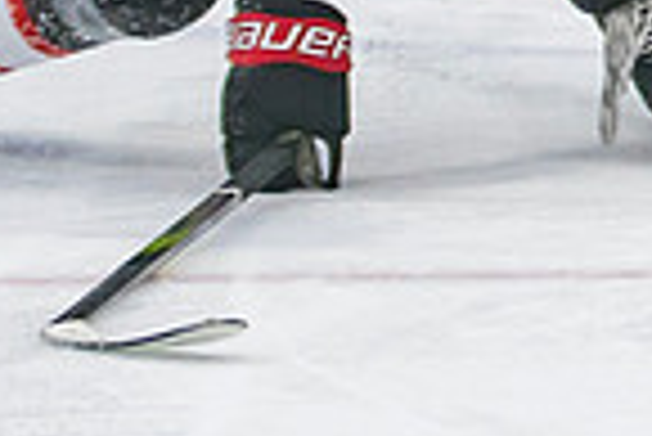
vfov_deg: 1.8
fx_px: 13814
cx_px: 1427
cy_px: -419
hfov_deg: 2.7
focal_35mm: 762
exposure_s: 1/640
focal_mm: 102
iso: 1250
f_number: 2.8
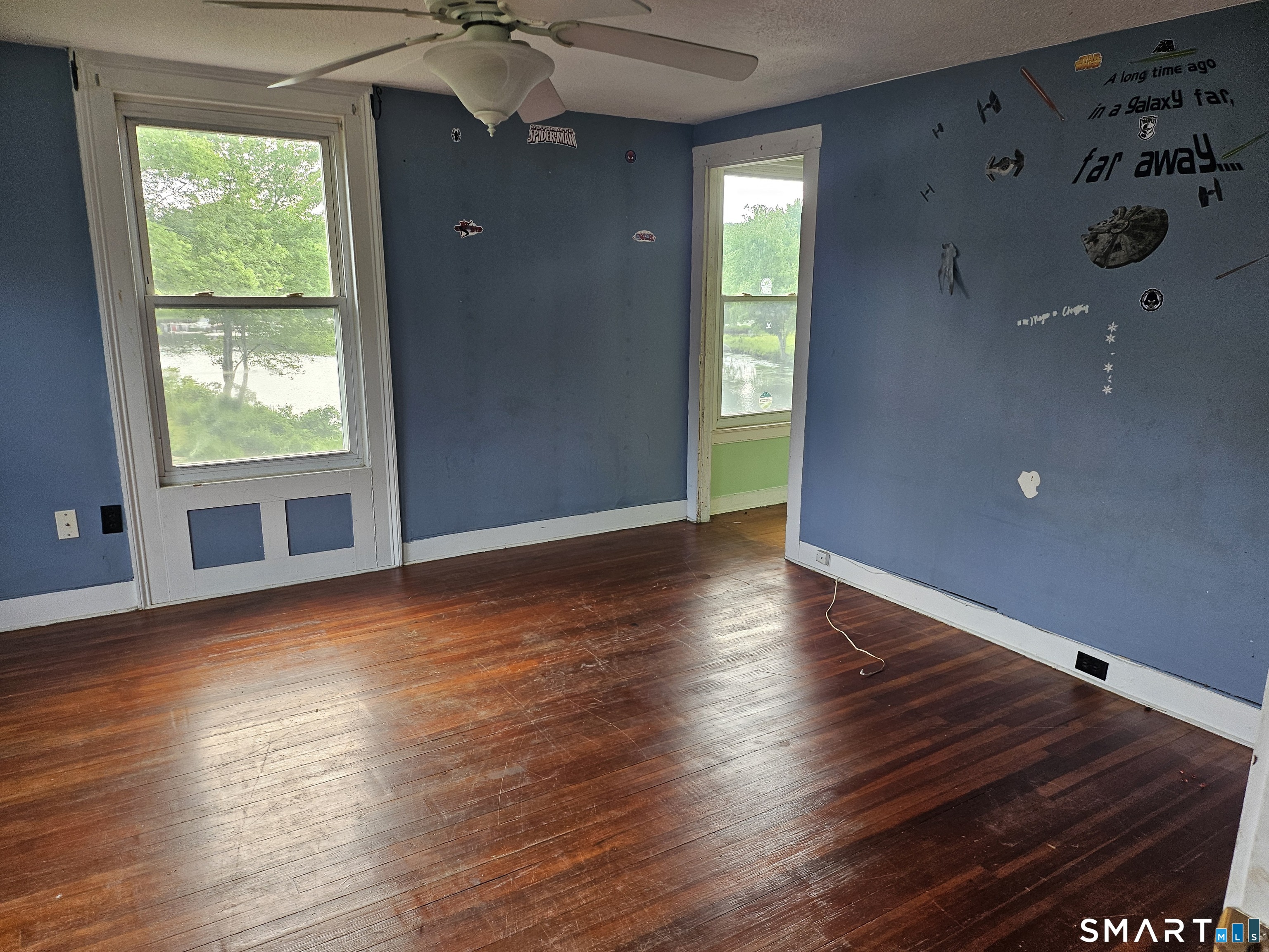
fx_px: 880
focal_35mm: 24
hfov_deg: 71.6
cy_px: 476
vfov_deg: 56.8
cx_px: 634
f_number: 1.8
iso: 125
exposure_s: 1/180
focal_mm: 5
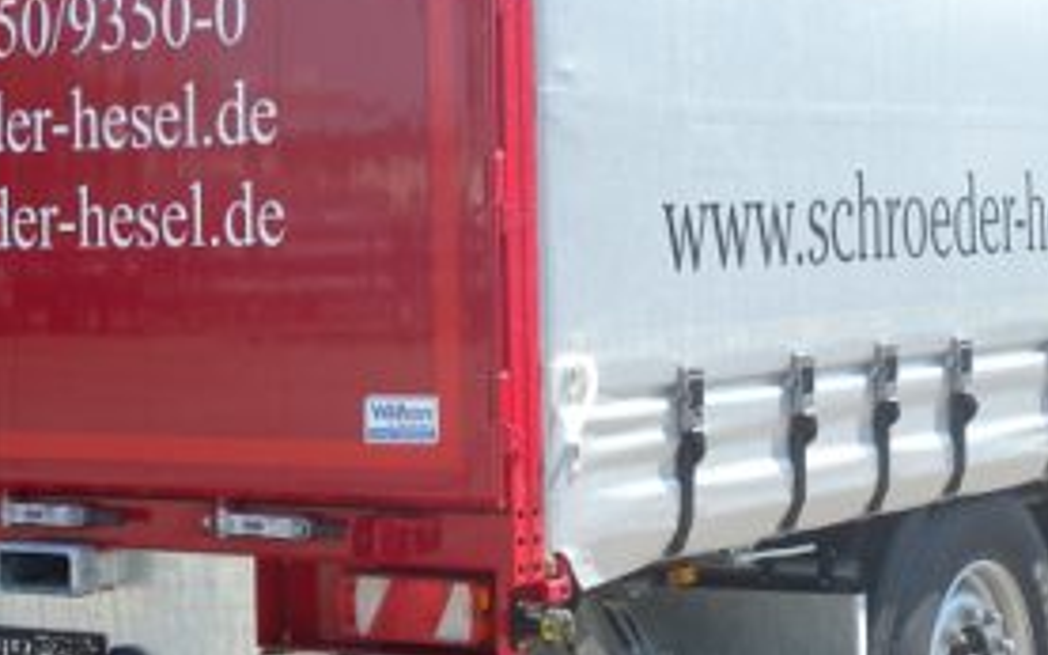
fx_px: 2856
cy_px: 4
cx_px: 779
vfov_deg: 12.9
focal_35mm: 100
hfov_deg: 20.6
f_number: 5.6
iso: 64
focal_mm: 7.3
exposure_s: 1/100
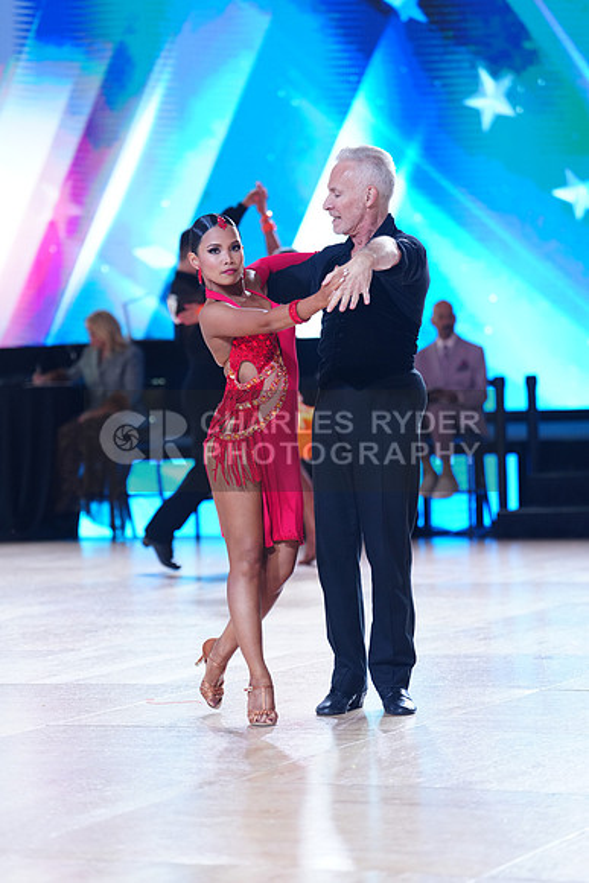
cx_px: 294
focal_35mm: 125
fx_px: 3066
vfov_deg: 16.4
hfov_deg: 11.0
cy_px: 442
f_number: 2.8
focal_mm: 125
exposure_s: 1/640
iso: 1250
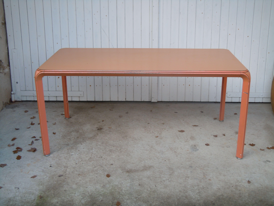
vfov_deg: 32.2
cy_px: 103
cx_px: 137
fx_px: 356
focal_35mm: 45
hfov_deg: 42.1
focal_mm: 8.1
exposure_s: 1/200
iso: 100
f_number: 3.8
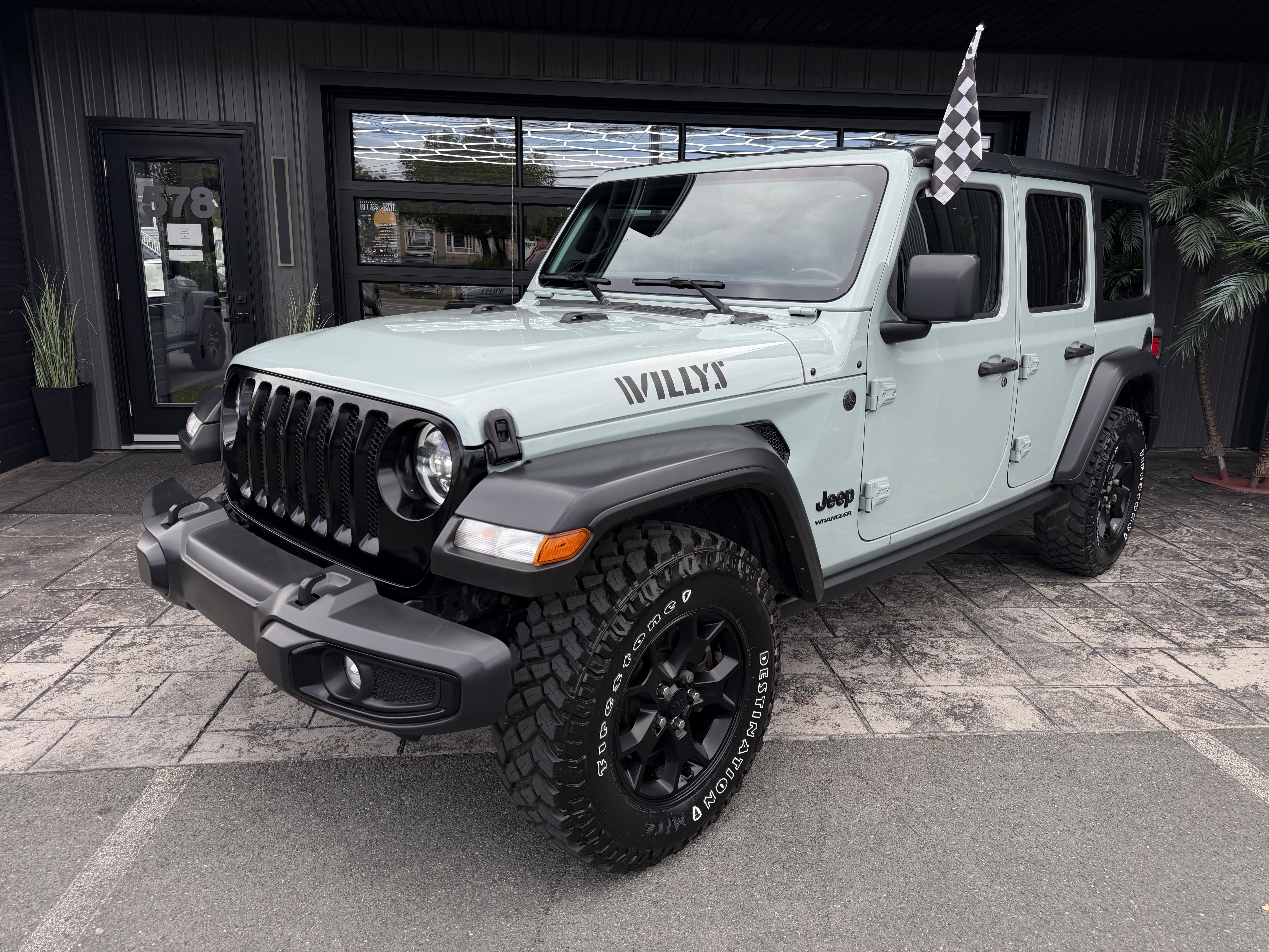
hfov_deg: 71.6
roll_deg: -1.0
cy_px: 476
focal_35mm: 24
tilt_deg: -12.9
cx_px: 634
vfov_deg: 56.8
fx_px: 880
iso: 80
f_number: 1.78
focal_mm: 6.76
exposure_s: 1/1464
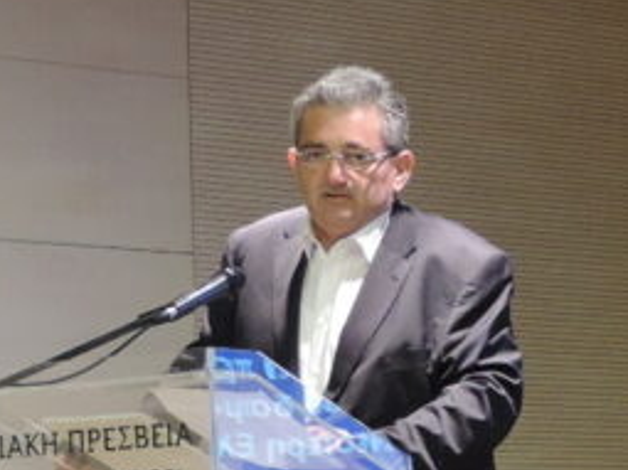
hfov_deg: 10.1
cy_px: 613
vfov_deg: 7.8
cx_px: 997
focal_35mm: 189
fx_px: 3427
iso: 400
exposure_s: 1/13
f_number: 3.5
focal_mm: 8.3
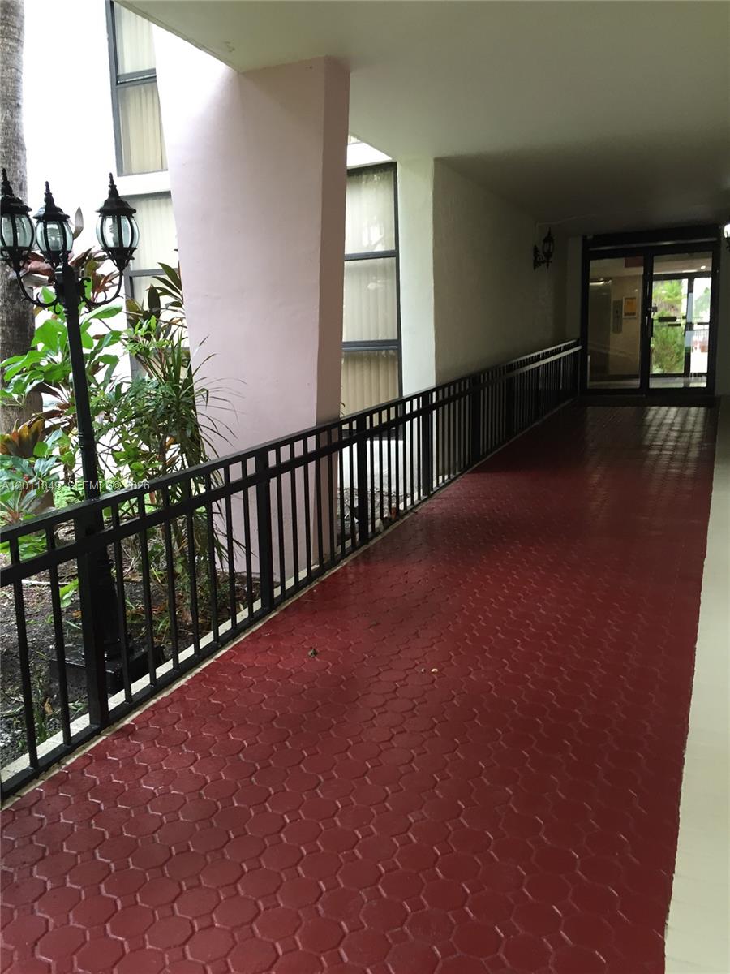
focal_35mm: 29
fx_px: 815
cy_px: 487
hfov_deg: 48.2
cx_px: 365
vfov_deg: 61.7
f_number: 2.2
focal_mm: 4.15
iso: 40
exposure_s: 1/30
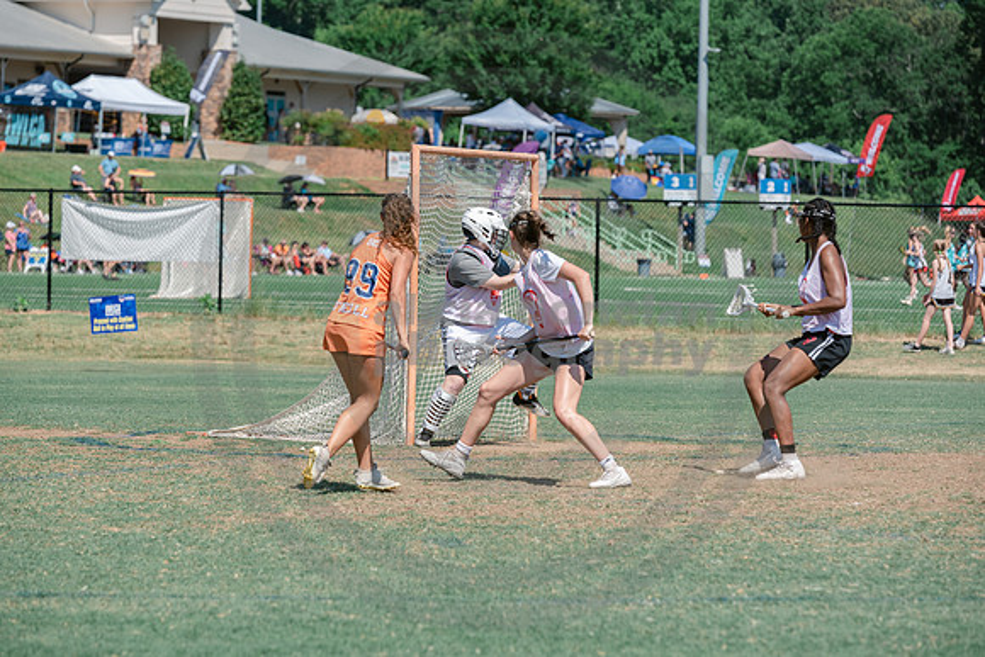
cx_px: 477
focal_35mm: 196
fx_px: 5356
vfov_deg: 7.0
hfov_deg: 10.5
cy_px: 329
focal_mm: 185
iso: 400
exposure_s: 1/2000
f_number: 5.6
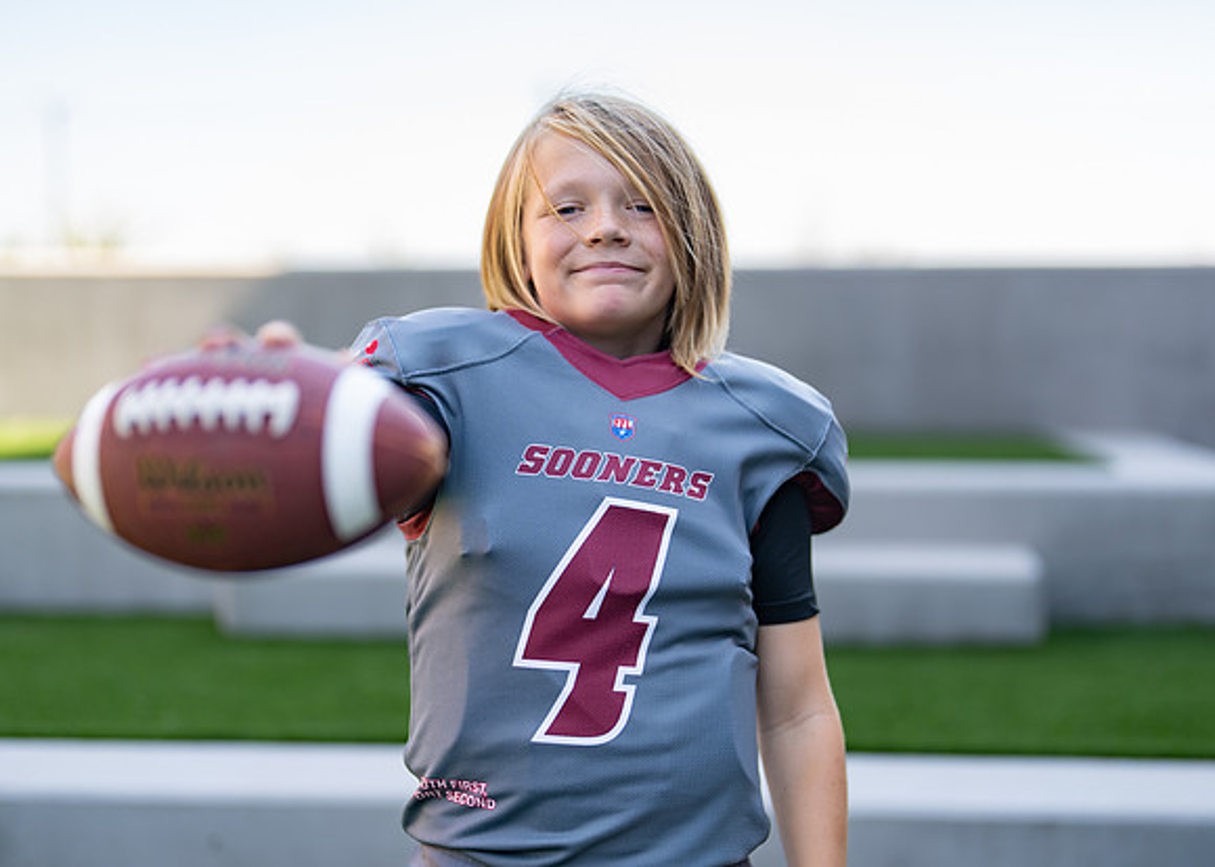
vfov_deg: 23.8
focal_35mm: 60
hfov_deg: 32.9
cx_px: 629
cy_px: 463
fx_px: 2060
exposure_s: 1/1600
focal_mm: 50
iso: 100
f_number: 1.2
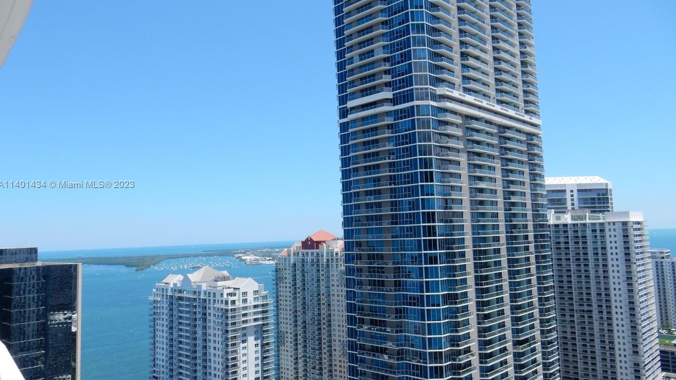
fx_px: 502
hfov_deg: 67.9
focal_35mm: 28
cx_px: 343
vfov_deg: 41.5
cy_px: 185
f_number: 3.7
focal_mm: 4.5
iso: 125
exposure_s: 1/1250
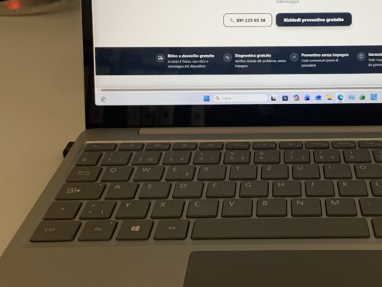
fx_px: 596
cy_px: 115
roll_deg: +1.0
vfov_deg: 27.0
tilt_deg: -24.8
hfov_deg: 34.7
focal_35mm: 54
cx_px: 288
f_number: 1.8
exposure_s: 1/60
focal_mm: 4.25
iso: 250
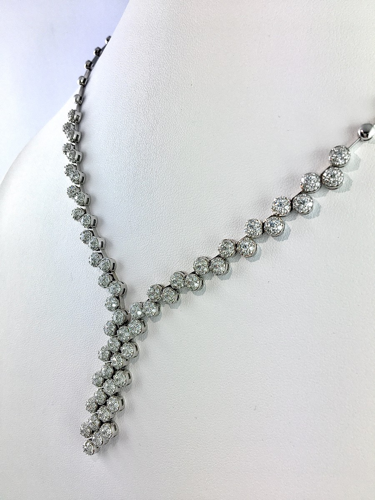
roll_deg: -0.6
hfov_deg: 48.2
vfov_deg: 61.7
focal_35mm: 29
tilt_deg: -24.0
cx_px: 188
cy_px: 250
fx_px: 419
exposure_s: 1/227
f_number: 2.2
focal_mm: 4.15
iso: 25
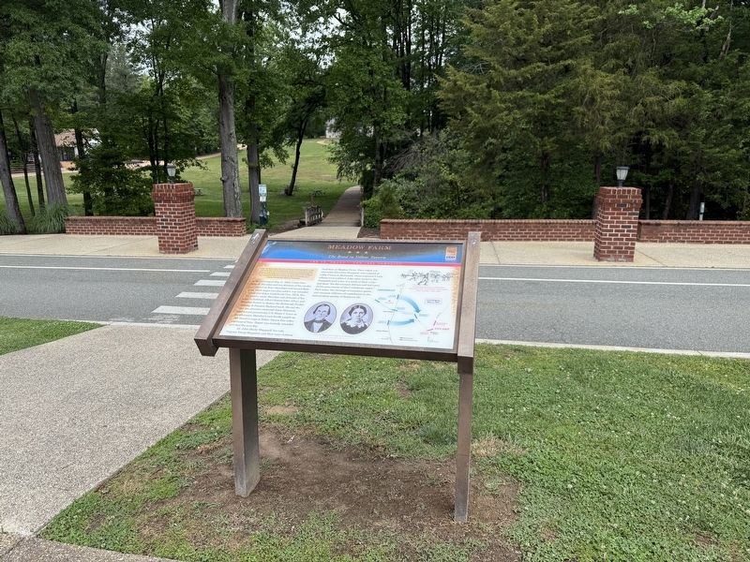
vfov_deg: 56.8
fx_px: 520
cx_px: 375
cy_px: 281
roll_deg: +2.0
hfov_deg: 71.6
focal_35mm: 24
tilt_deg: -12.4
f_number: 1.78
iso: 80
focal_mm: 6.76
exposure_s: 1/4167
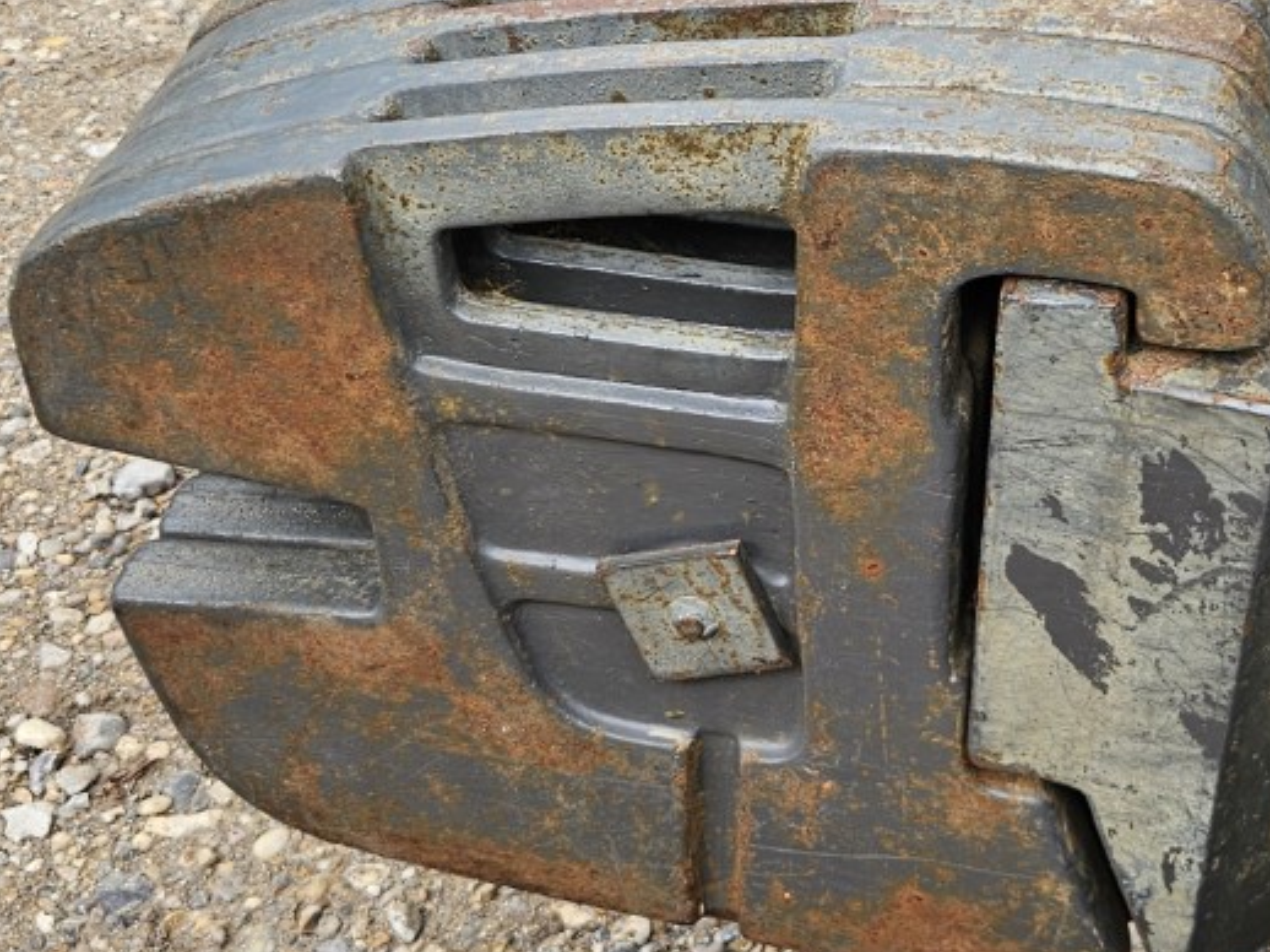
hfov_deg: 30.2
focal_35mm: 64
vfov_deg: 22.8
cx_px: 782
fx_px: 2347
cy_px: 302
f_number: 1.8
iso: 25
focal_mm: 5.4
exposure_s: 1/357
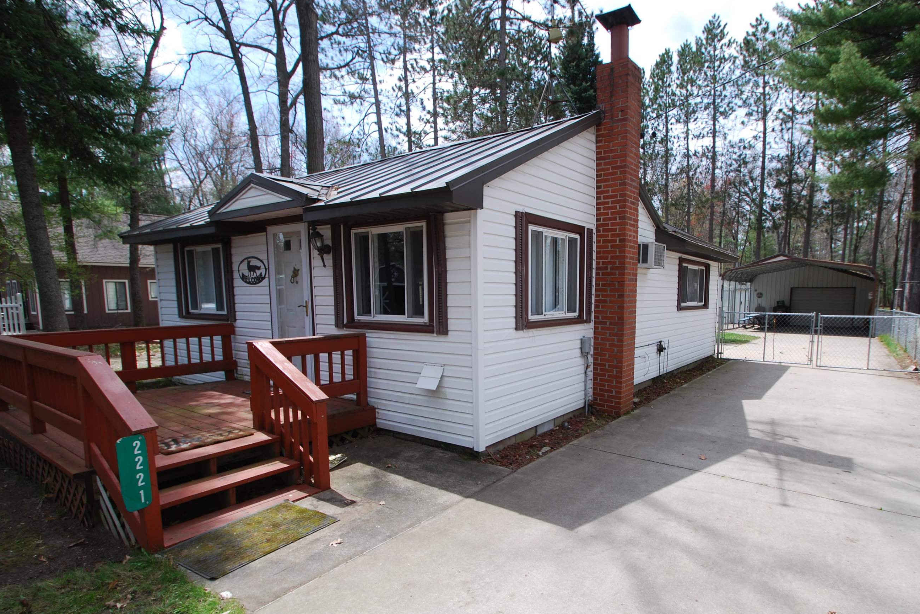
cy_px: 358
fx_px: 501
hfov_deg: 84.6
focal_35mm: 20
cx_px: 527
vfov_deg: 62.6
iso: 100
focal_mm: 11
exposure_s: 1/200
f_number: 7.1
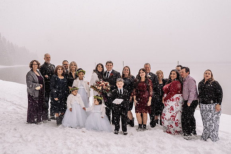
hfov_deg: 52.3
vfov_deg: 36.3
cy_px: 77
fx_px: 235
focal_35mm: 37
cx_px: 112
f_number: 5
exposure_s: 1/250
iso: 1250
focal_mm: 35
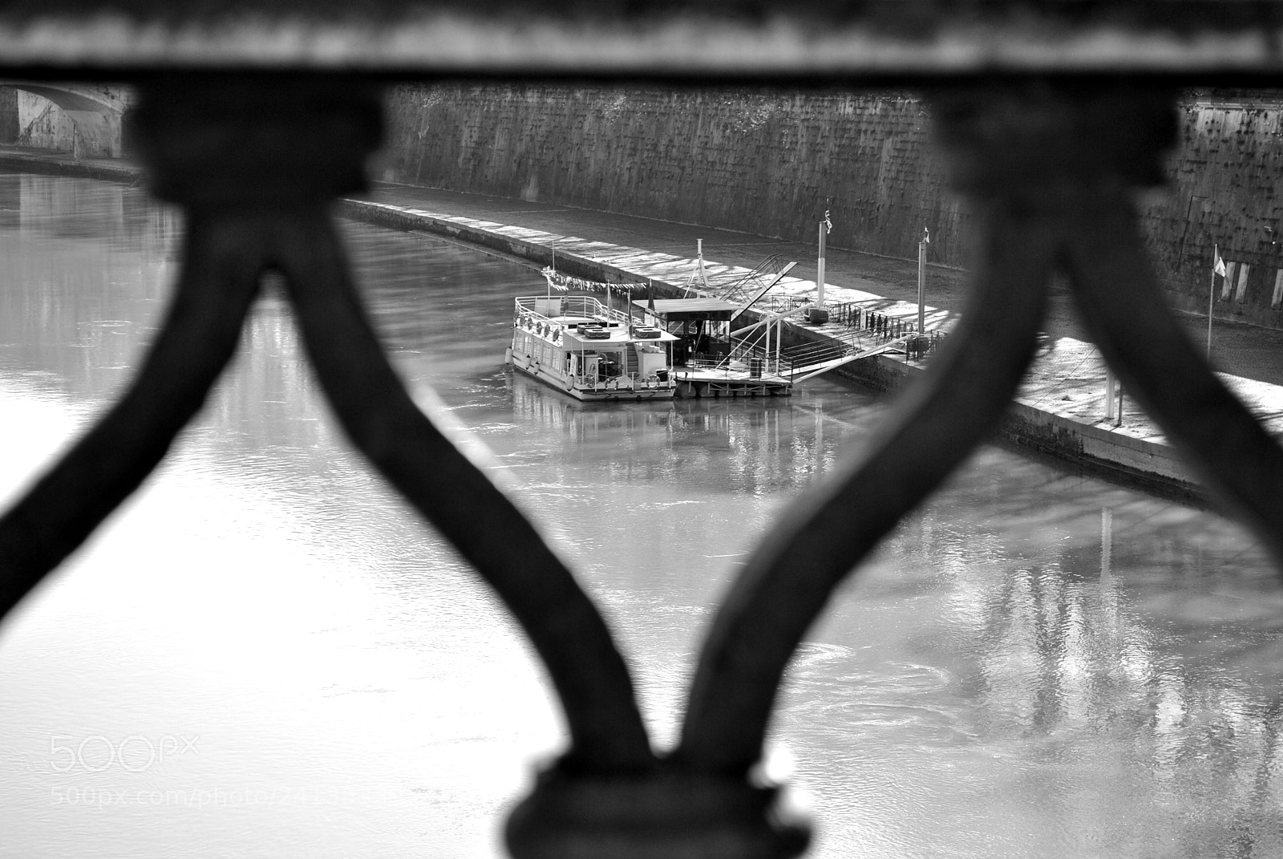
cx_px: 642
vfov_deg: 16.6
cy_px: 430
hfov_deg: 24.6
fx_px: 2944
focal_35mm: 82
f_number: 6.3
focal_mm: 55
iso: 100
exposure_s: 1/160
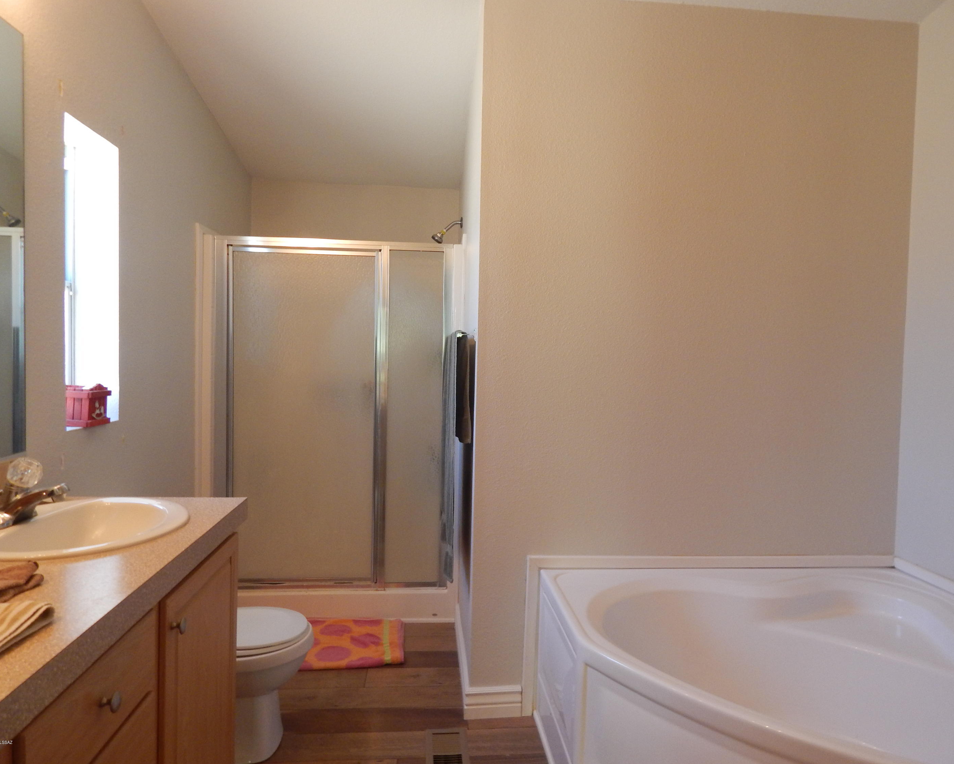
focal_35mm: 23
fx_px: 649
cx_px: 491
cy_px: 383
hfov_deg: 72.6
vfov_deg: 60.9
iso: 220
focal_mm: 4
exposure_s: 1/30
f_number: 3
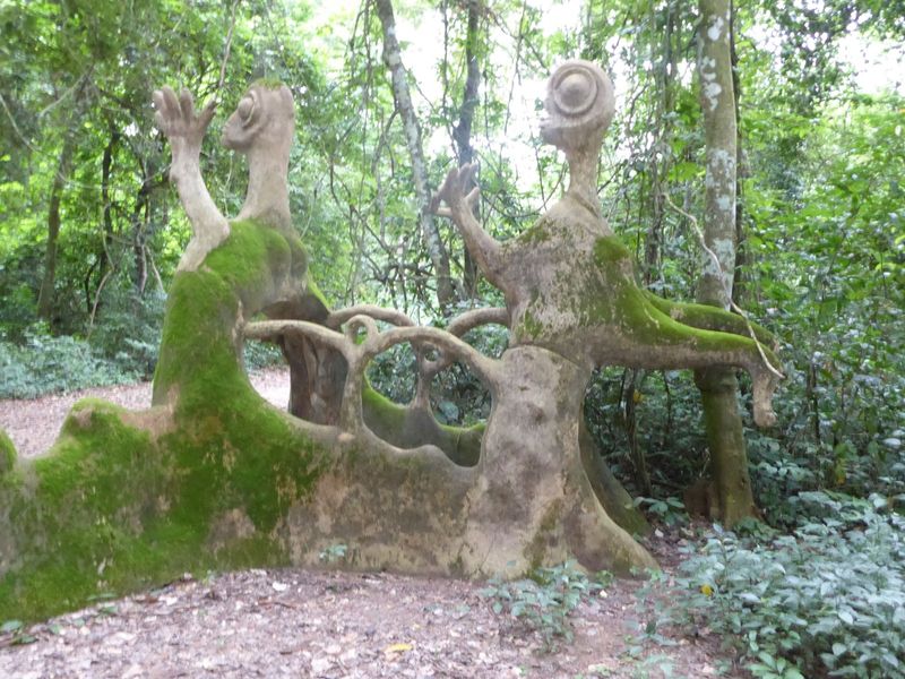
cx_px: 452
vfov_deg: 45.4
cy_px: 340
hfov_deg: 58.4
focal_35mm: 31
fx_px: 810
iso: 800
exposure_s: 1/4
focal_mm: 5.4
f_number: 6.3
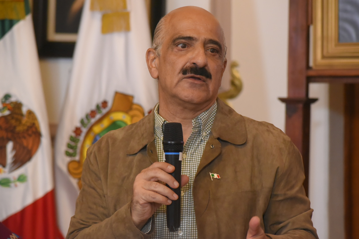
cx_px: 180
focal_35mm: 170
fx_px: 1695
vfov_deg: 8.1
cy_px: 120
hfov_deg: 12.1
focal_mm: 170
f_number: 5.6
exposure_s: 1/250
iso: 10000
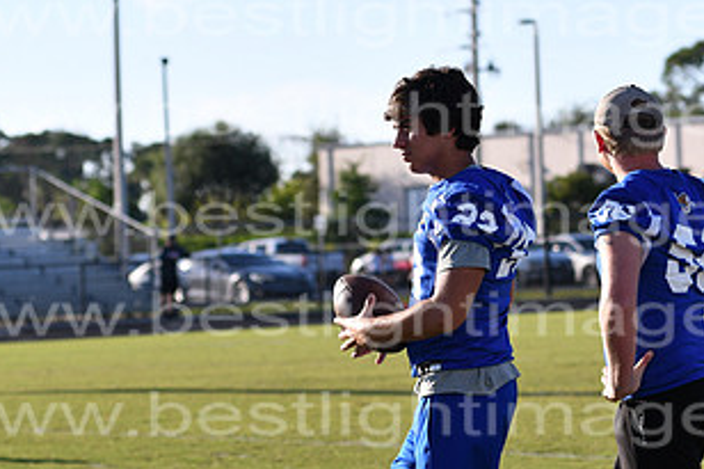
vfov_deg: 6.9
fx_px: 3870
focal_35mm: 198
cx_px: 453
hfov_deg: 10.4
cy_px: 369
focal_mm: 70
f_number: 4
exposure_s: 1/2000
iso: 200
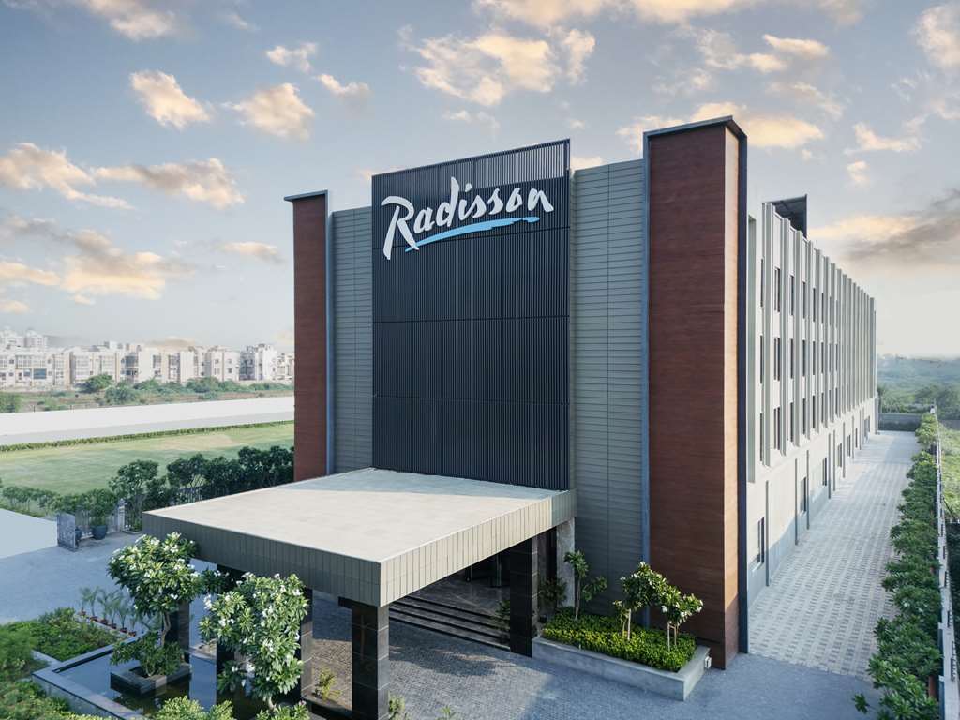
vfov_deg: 56.8
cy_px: 360
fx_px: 666
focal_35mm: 24
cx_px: 480
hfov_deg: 71.6
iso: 100
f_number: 1.7
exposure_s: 1/1250
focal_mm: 6.72
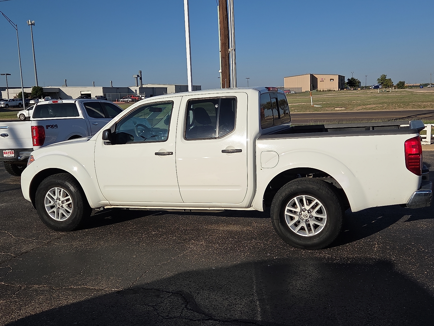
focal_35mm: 37
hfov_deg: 50.1
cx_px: 217
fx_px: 464
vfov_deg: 38.7
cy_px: 163
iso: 61
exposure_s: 1/10000
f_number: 1.8
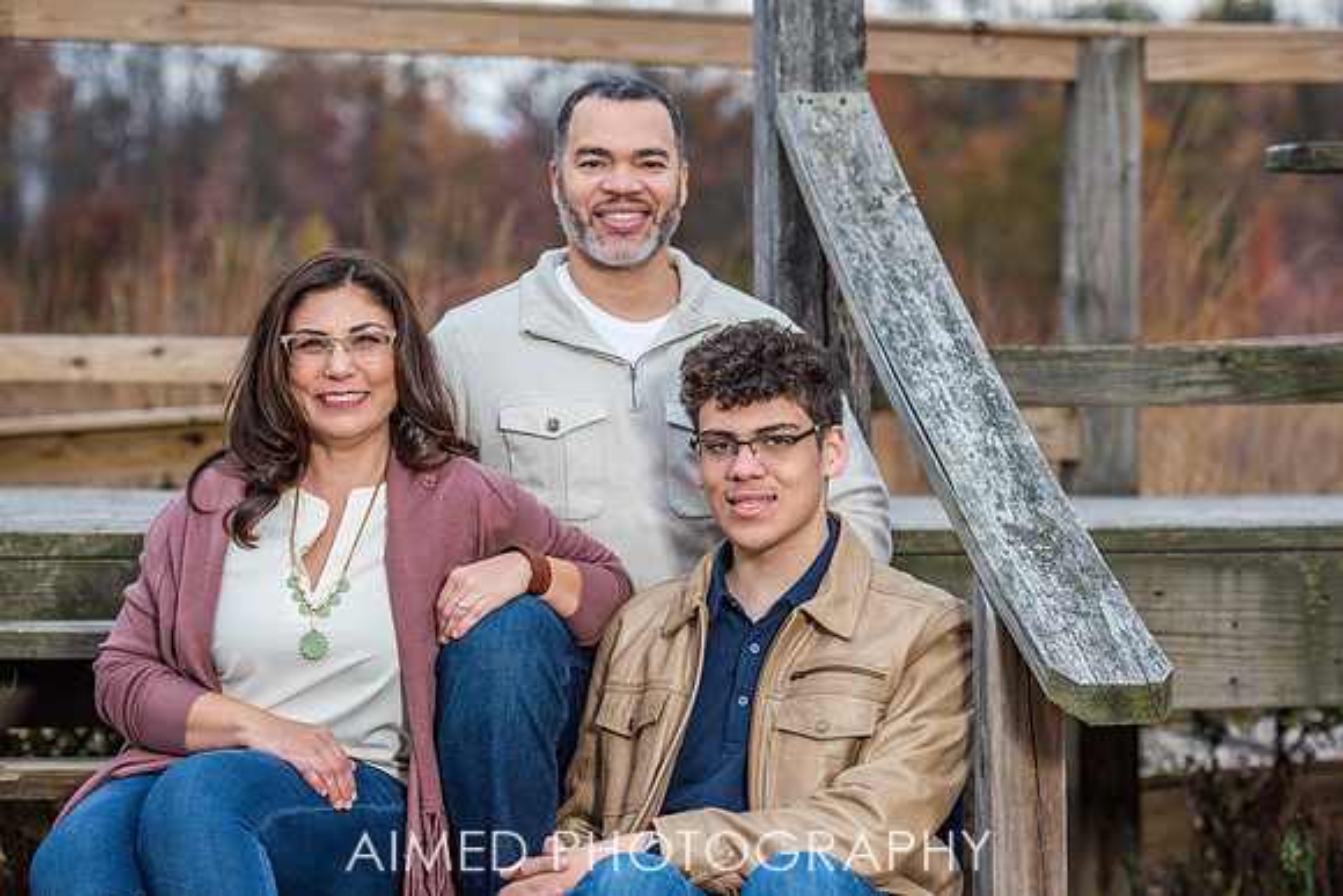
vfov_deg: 13.1
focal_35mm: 104
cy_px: 435
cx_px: 706
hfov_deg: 19.5
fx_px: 3899
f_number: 4
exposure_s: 1/200
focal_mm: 98
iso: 250
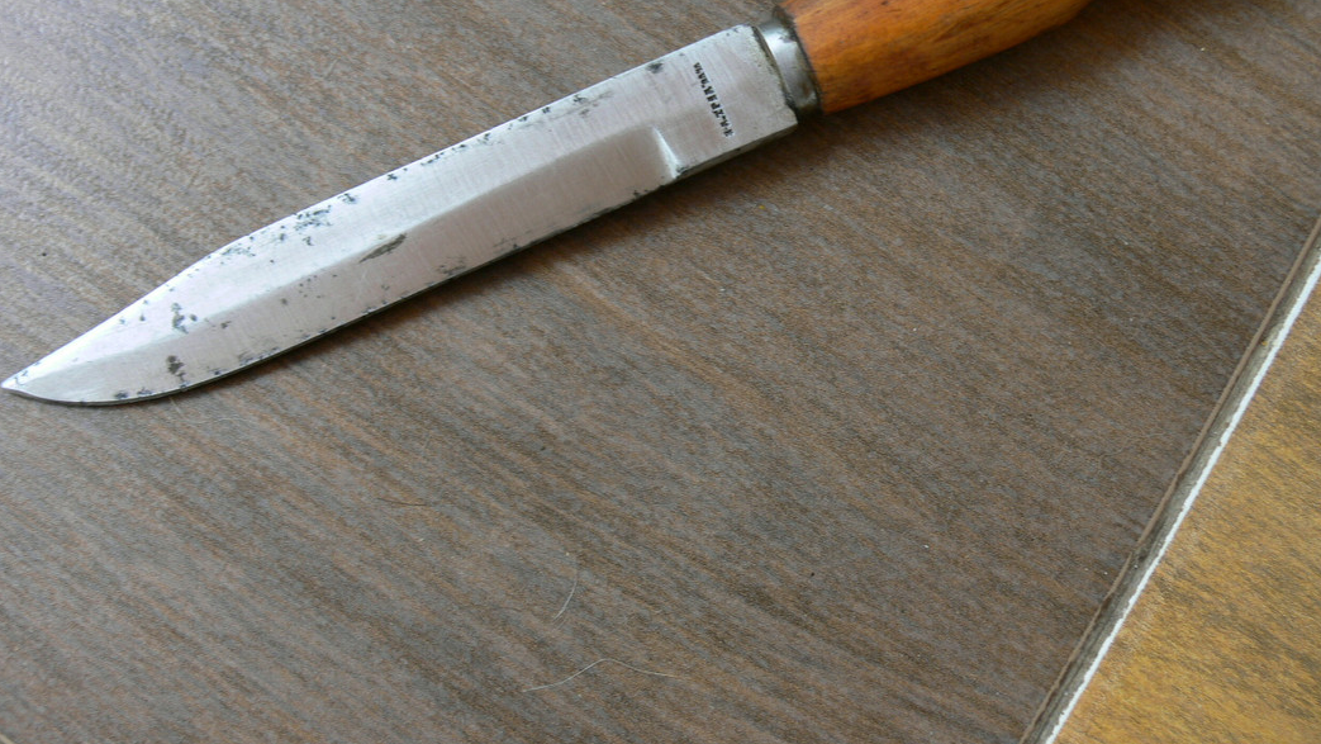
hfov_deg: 51.6
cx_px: 662
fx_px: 1366
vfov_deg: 30.2
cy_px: 256
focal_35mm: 39
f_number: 3.6
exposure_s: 1/50
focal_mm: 7.4
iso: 80
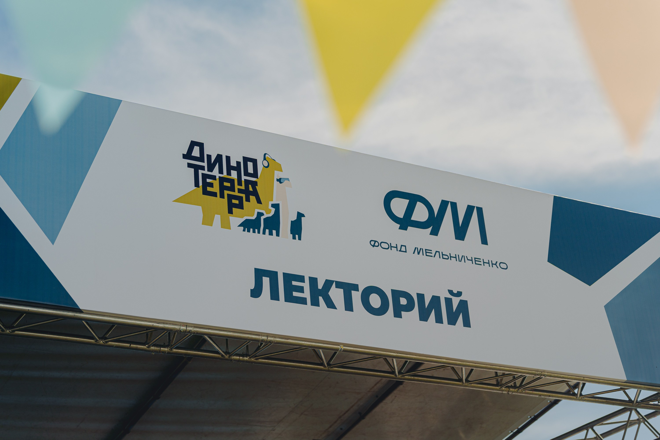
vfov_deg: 20.0
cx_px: 330
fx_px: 1247
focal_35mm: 68
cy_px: 220
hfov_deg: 29.7
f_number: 2.5
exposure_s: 1/5000
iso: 125
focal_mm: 68
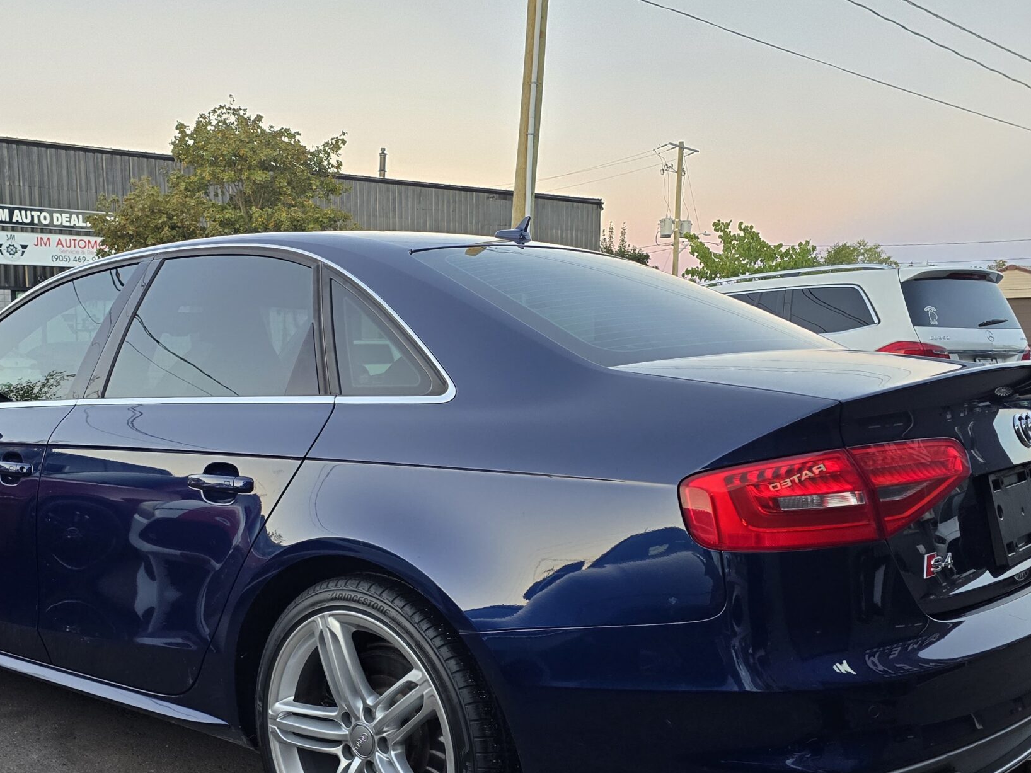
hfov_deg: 51.0
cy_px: 512
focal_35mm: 36
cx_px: 409
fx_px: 1072
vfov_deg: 39.2
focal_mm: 6.3
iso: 200
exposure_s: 1/120
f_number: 1.7
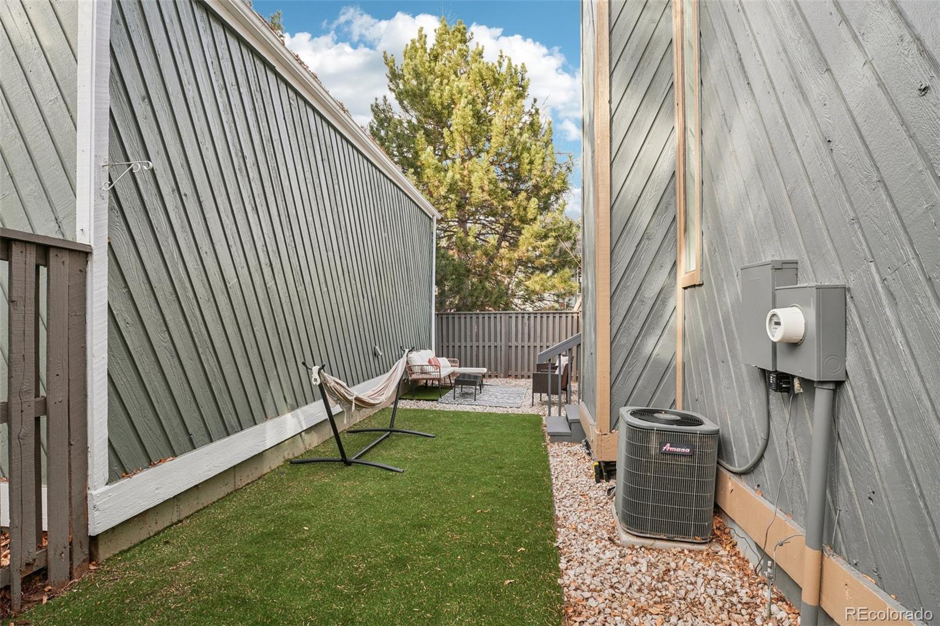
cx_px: 470
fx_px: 431
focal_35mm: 16
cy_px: 313
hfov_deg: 95.0
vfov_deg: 72.0
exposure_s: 1/30
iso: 100
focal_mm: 11
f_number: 8
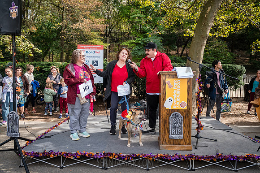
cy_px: 86
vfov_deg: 49.5
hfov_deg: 69.4
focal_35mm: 26
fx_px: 188
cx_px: 130
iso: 1000
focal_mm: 26
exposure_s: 1/1000
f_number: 4
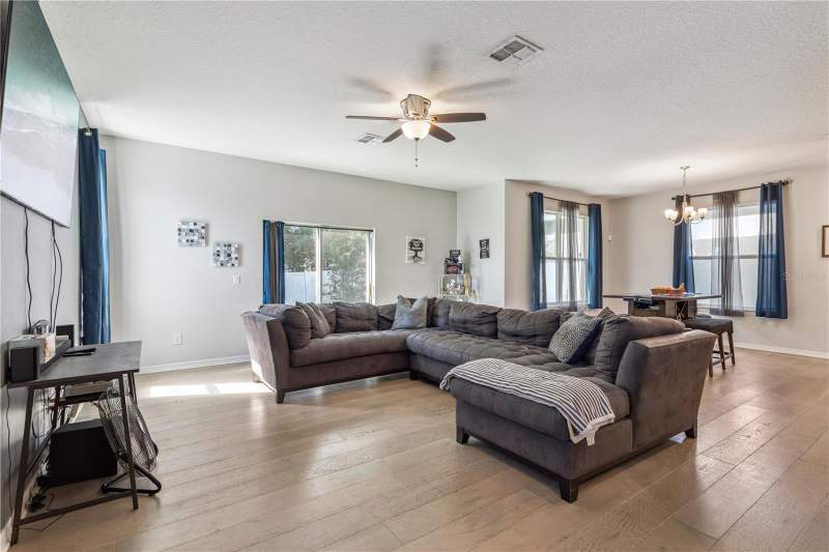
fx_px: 368
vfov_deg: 73.7
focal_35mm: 16
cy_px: 276
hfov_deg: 96.7
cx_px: 414
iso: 800
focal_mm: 16
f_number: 10
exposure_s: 1/25
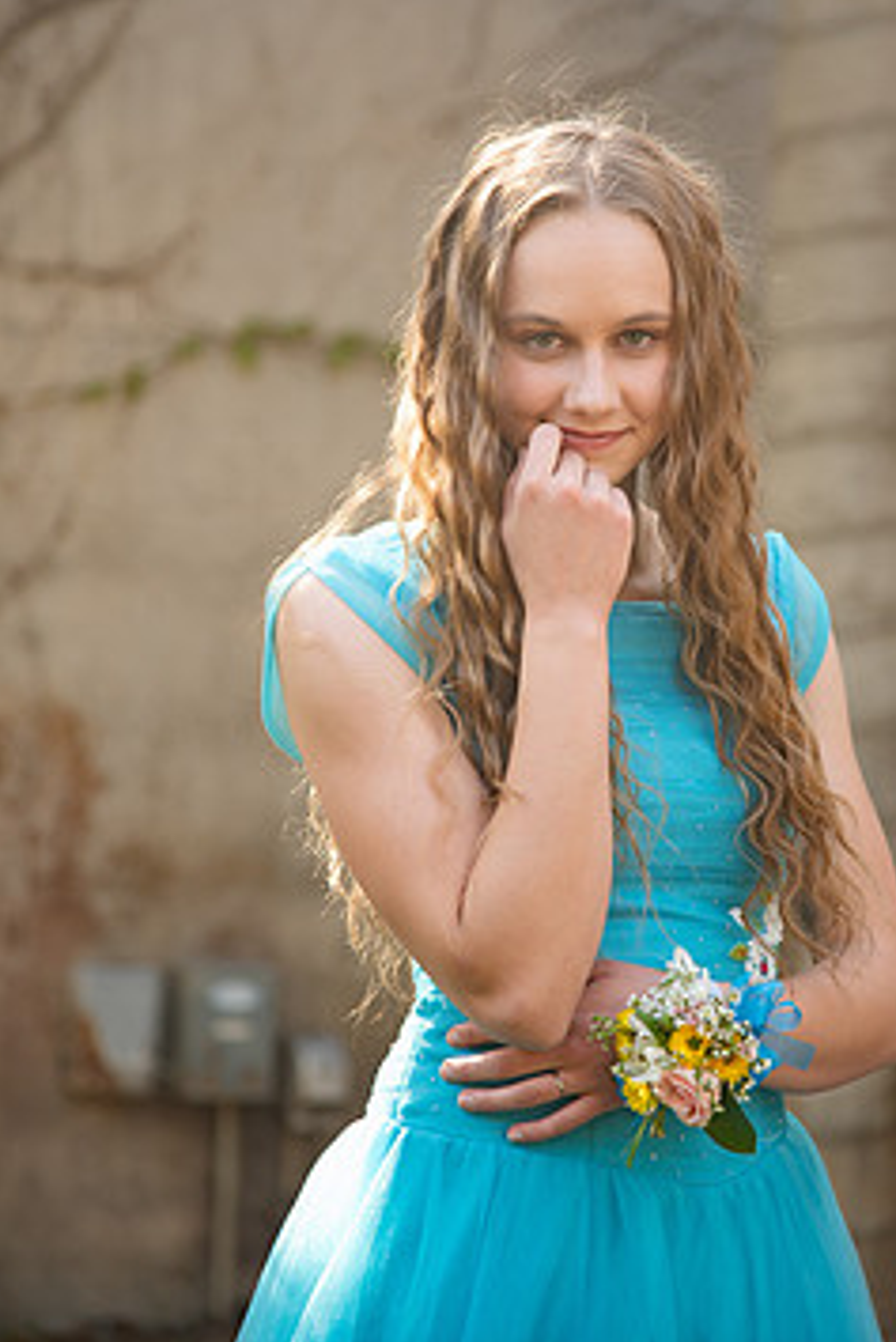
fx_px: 5669
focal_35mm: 152
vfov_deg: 13.5
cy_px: 597
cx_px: 556
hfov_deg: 9.0
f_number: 4
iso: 250
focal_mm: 120
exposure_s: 1/125
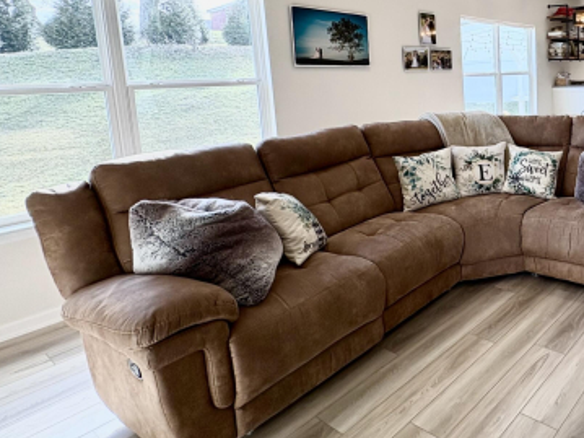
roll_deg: +1.5
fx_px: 438
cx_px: 538
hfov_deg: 56.8
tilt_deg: -6.7
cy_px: 122
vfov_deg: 51.3
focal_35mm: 26
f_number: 2.2
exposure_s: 1/127
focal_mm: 2.22
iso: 80
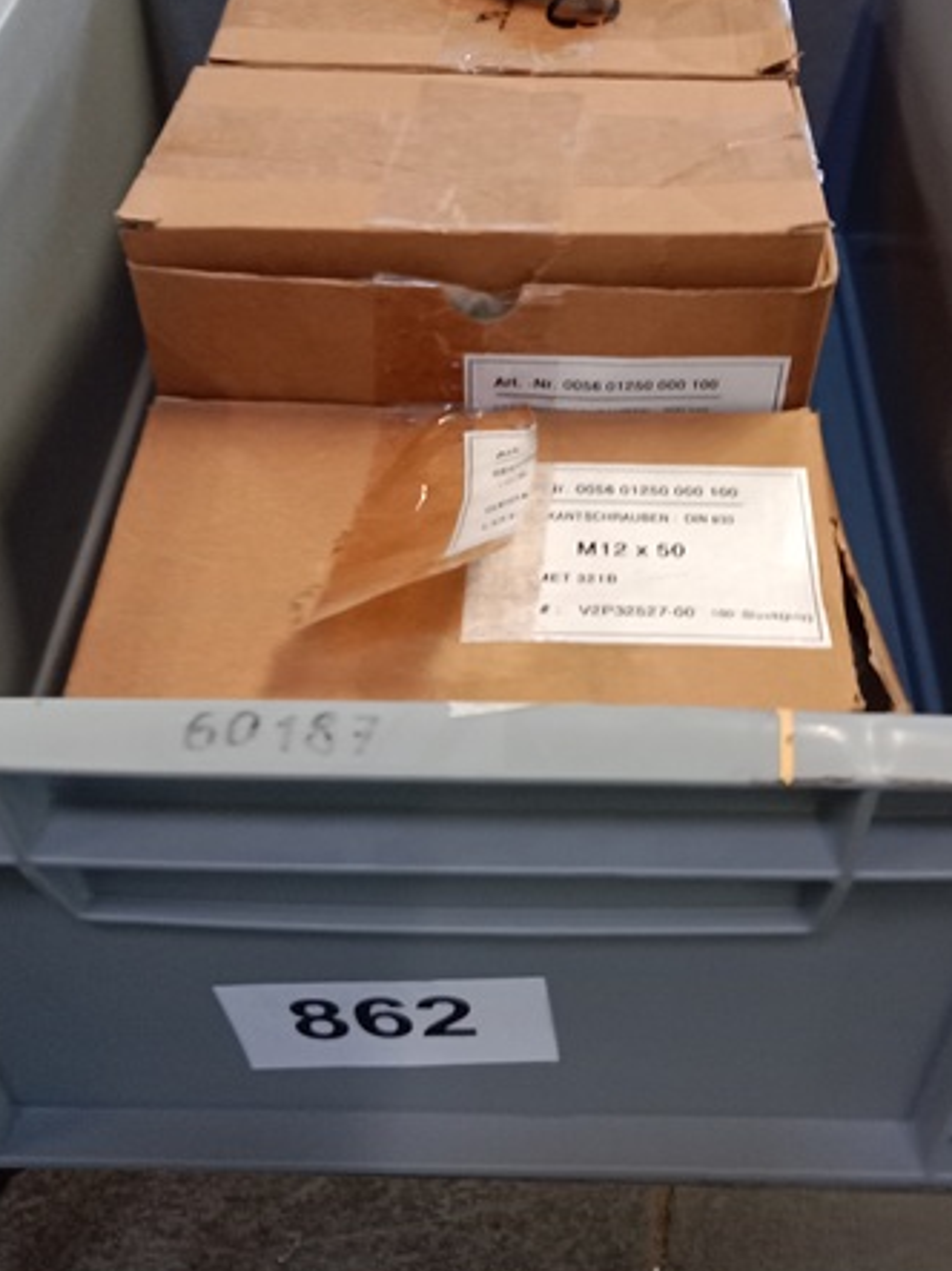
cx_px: 576
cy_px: 534
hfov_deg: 36.7
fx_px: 1431
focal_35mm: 39
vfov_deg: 47.7
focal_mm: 3.65
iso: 814
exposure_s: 1/16.7
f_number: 2.2
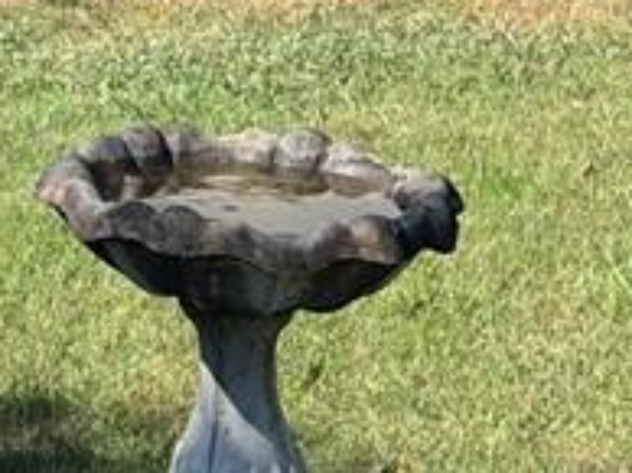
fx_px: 2316
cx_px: -88
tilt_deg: +1.6
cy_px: -515
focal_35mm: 127
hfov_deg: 15.1
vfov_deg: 10.6
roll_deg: +0.3
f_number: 1.78
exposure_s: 1/3279
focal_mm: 6.76
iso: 80
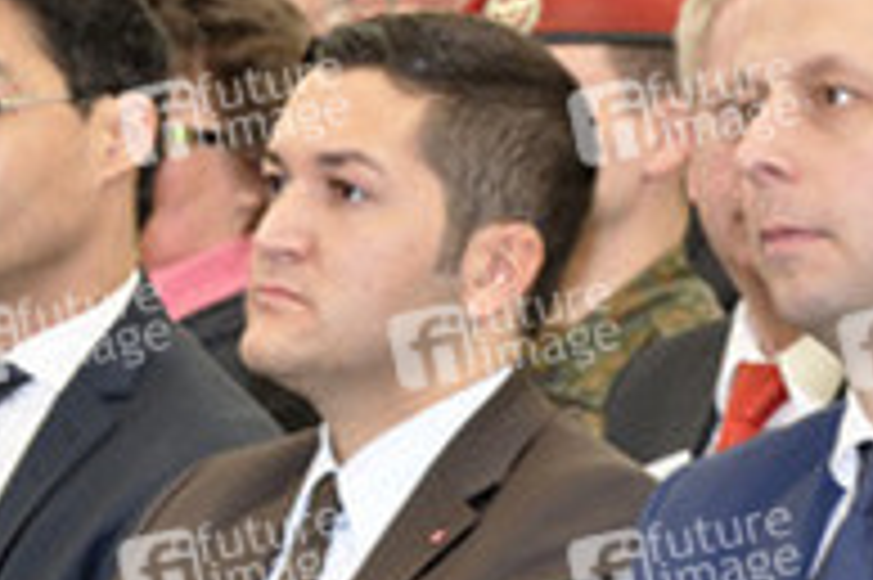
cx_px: 562
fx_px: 8847
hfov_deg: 5.6
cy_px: 450
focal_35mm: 365
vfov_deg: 3.8
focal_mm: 105
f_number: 5.6
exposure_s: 1/30
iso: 400
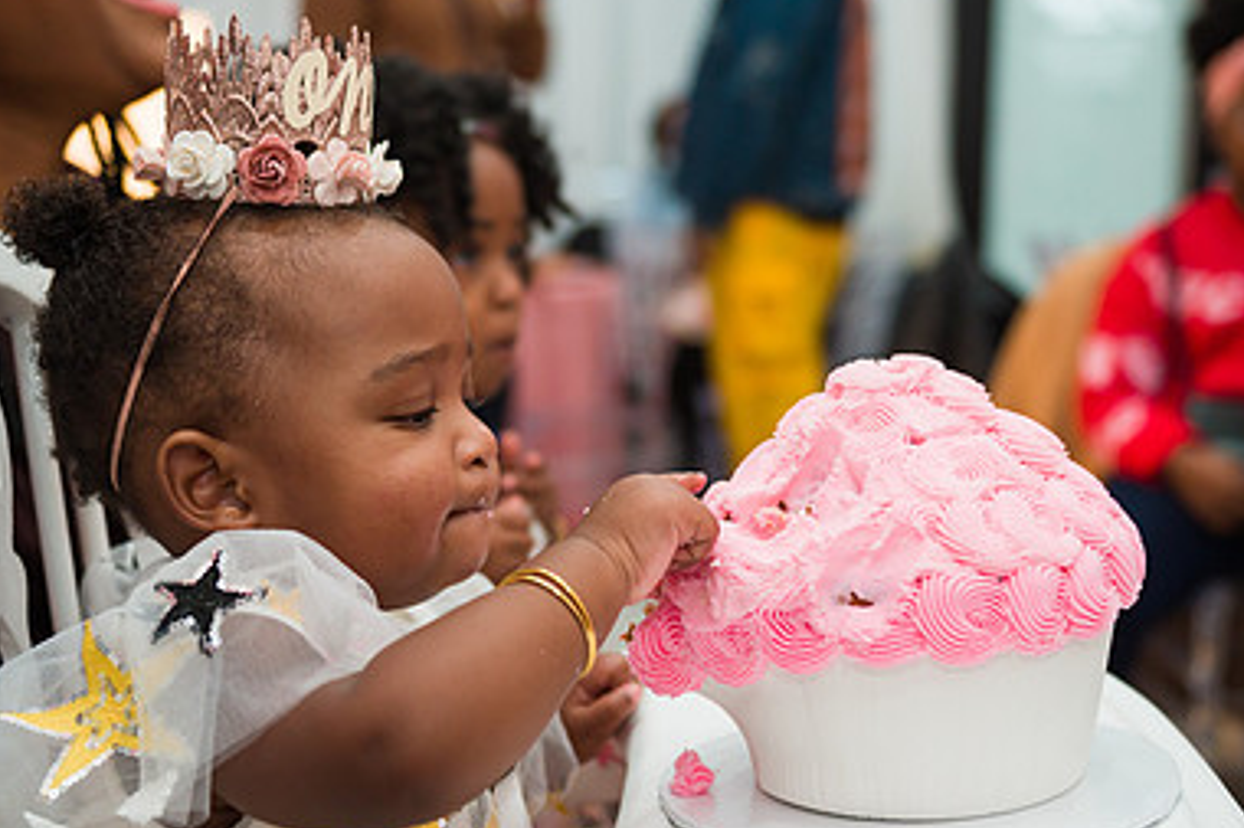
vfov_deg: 23.3
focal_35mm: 58
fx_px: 2003
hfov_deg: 34.5
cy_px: 504
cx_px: 599
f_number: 3.2
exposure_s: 1/200
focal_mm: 38
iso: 800
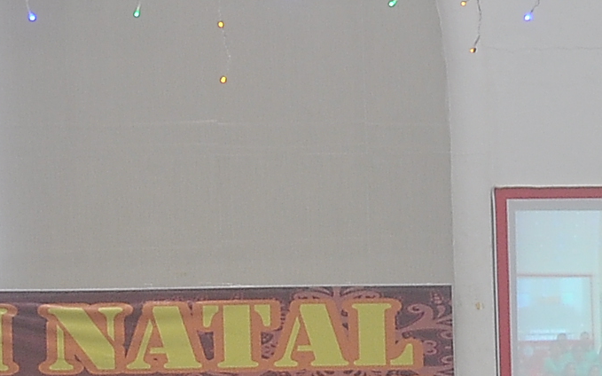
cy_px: 647
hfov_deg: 11.1
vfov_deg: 6.8
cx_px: 52
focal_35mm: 188
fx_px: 3084
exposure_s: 1/15
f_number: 4.5
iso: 400
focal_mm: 26
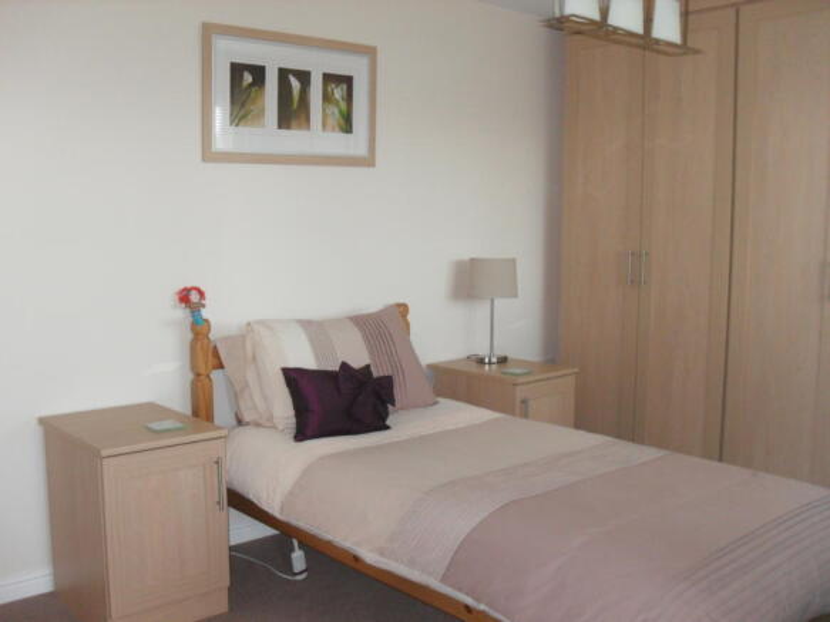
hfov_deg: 52.6
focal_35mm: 35
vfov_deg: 40.7
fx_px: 839
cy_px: 311
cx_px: 415
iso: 200
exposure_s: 1/45
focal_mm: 6.2
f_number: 2.8
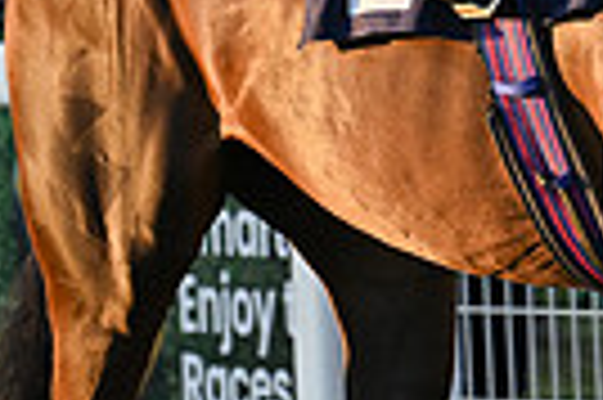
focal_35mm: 865
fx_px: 14471
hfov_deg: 2.4
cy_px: -380
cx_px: 666
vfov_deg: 1.6
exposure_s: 1/1000
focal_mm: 200
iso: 1000
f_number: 5.6
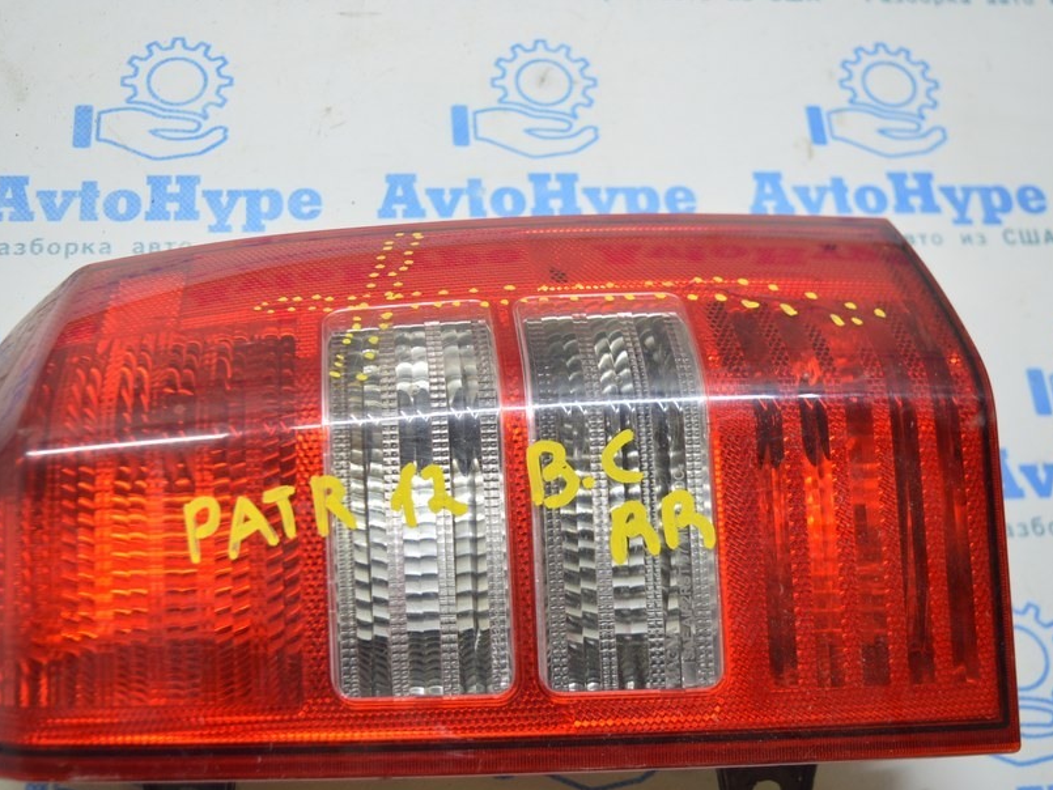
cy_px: 423
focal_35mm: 44
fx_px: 1339
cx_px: 476
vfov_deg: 32.9
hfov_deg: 42.9
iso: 400
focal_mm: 24
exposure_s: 1/40
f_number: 4
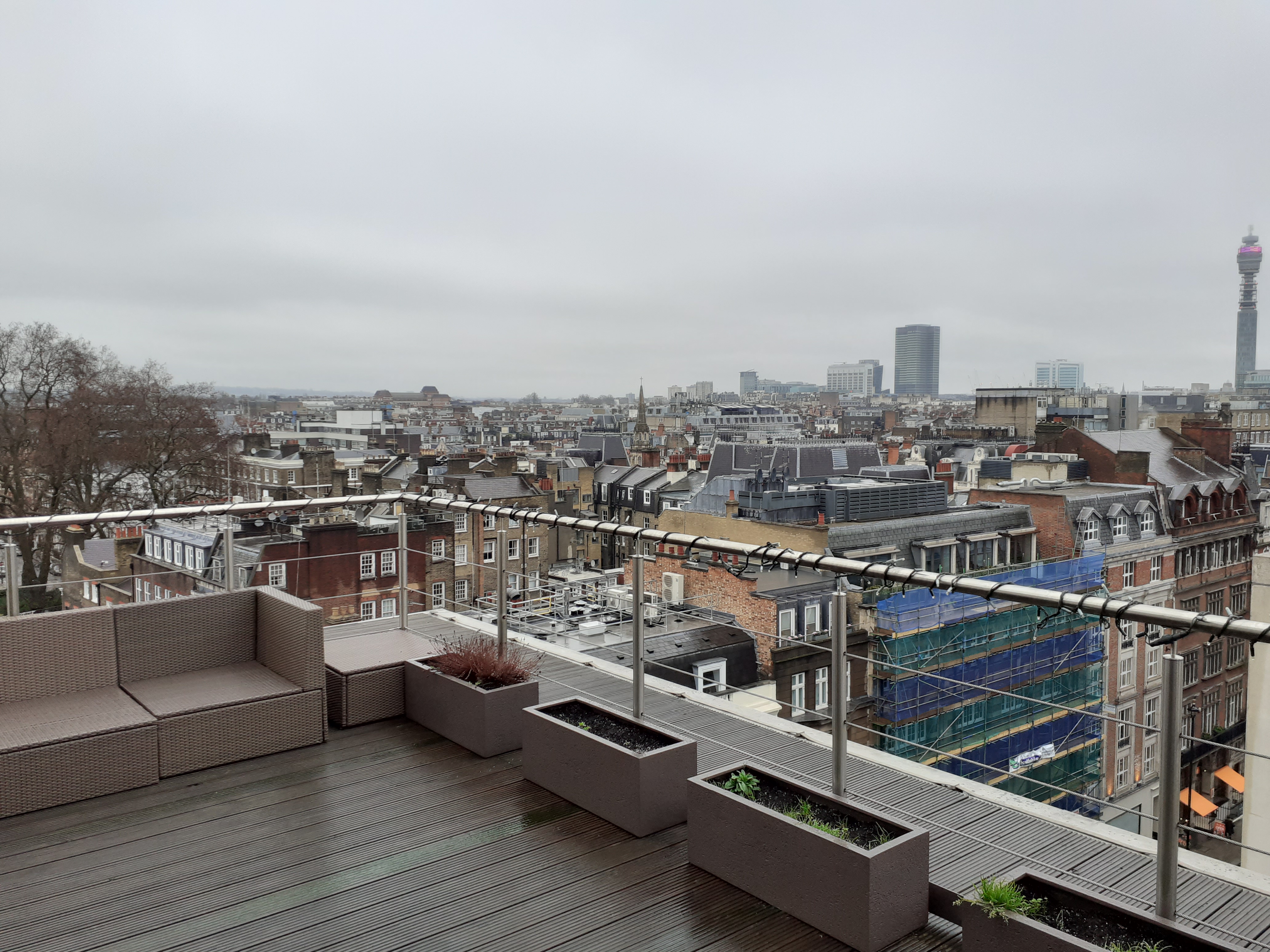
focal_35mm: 27
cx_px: 635
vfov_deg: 51.4
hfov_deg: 65.3
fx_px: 991
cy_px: 476
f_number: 1.9
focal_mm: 3.6
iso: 40
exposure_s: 1/206
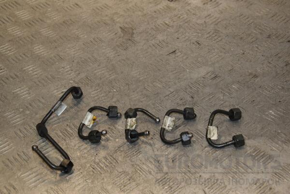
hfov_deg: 29.9
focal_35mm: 68
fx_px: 544
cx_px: 145
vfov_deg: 20.2
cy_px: 97
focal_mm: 45
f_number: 7.1
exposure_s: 1/200
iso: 800
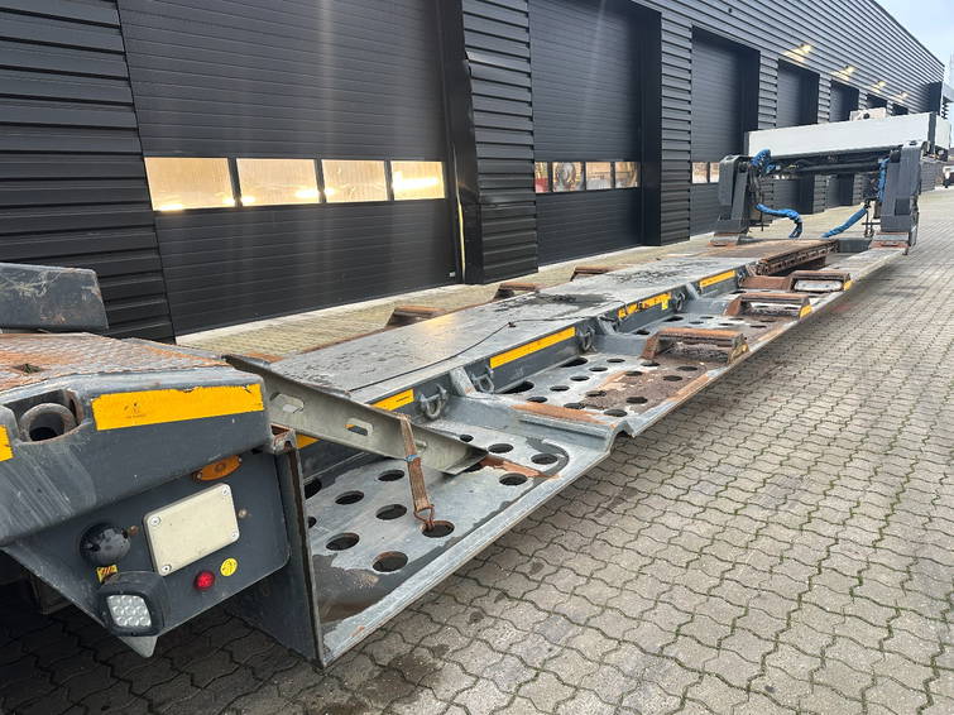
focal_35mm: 24
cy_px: 358
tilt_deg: -12.9
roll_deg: +4.4
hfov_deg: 71.6
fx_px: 661
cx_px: 477
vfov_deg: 56.8
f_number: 1.78
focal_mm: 6.86
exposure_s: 1/50
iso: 125
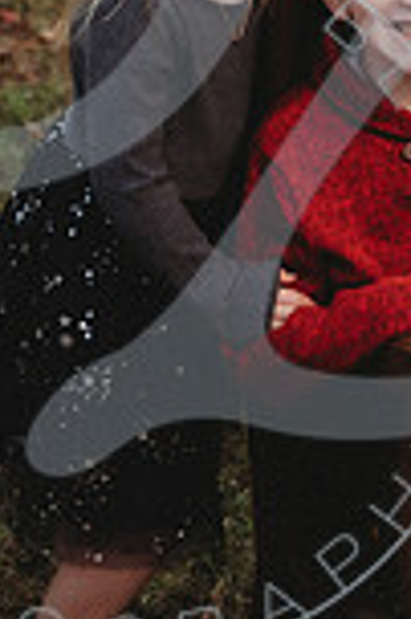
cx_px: 305
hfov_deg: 9.6
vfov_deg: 14.2
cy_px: -20
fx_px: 2437
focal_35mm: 142
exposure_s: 1/640
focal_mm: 48
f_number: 2.8
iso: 100
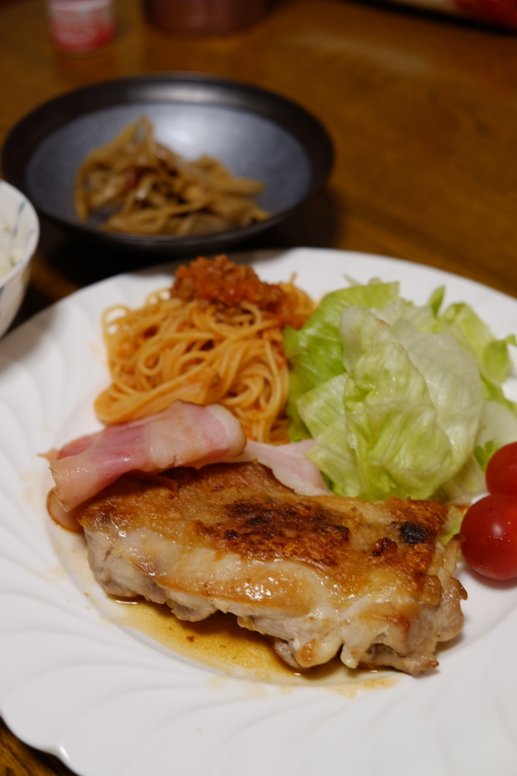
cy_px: 388
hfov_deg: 27.5
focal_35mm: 49
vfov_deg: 40.3
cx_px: 258
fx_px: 1055
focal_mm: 32.9
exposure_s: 1/15
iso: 200
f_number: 3.6
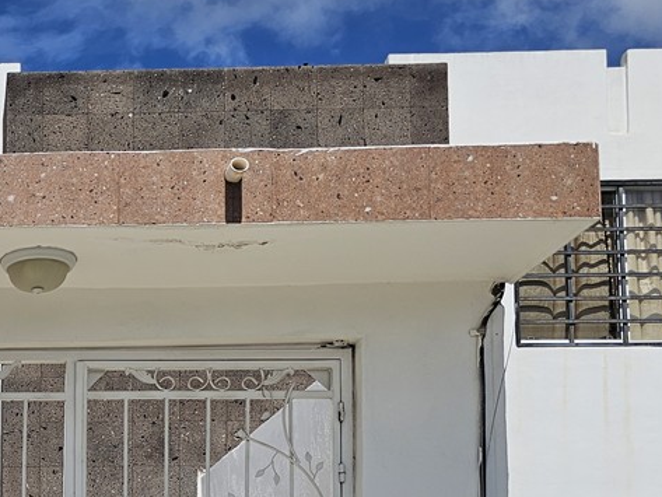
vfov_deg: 19.9
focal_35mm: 70
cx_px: -148
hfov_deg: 24.9
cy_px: 573
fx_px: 1339
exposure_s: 1/2000
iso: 10
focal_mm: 6.3
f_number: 1.7
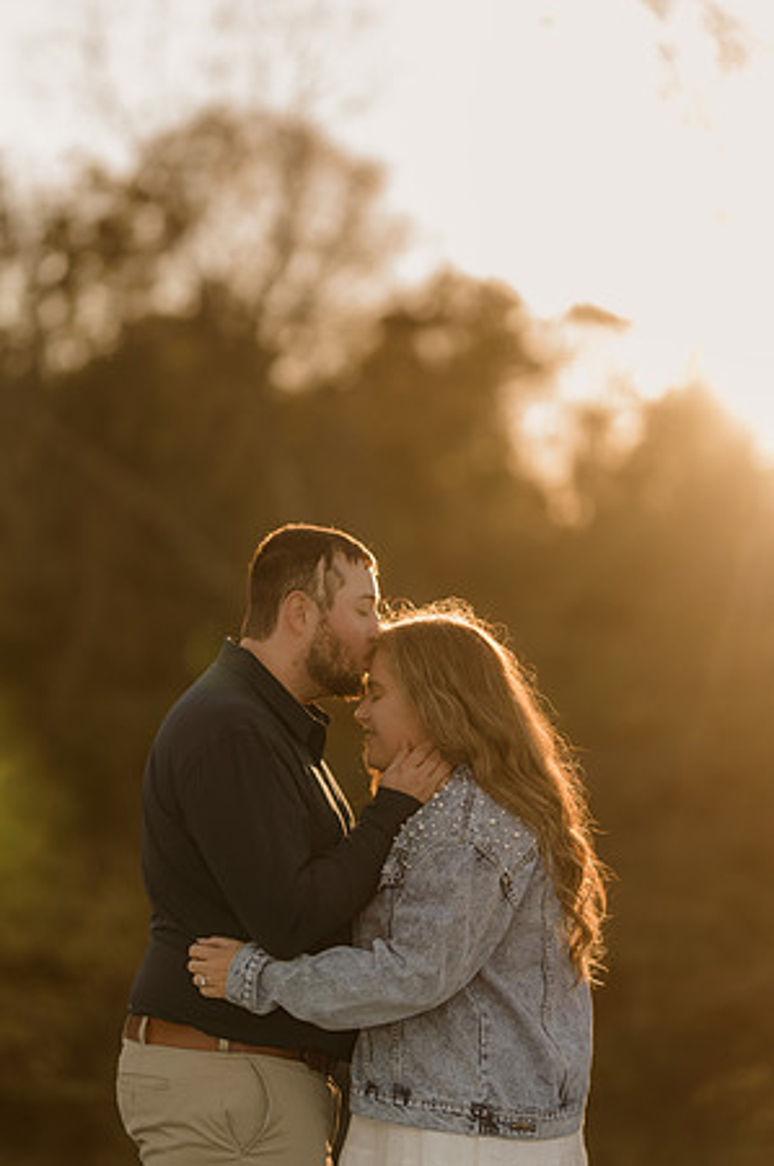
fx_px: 2747
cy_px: 583
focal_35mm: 85
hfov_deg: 16.0
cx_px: 387
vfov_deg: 23.9
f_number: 1.4
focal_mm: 85
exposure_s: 1/1000
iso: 50
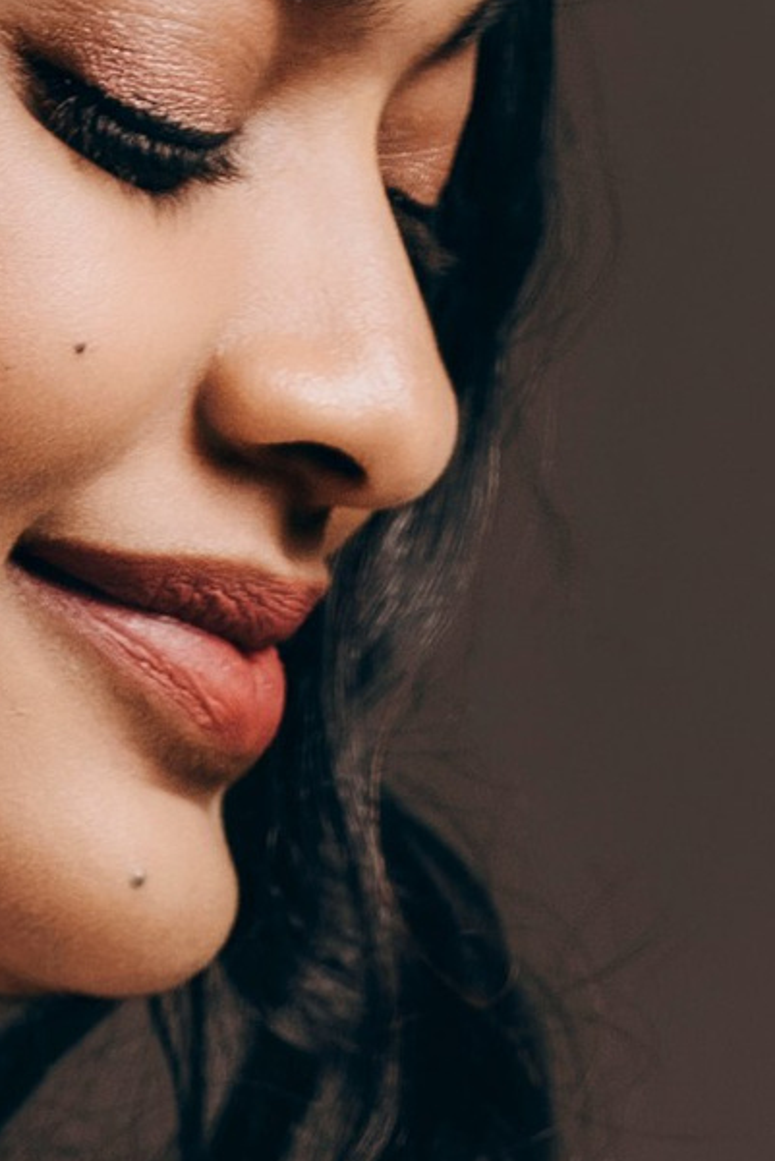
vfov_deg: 4.0
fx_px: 16490
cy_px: 2419
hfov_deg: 2.7
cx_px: -23
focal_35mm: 511
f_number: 5.6
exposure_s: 1/160
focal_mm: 80
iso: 100
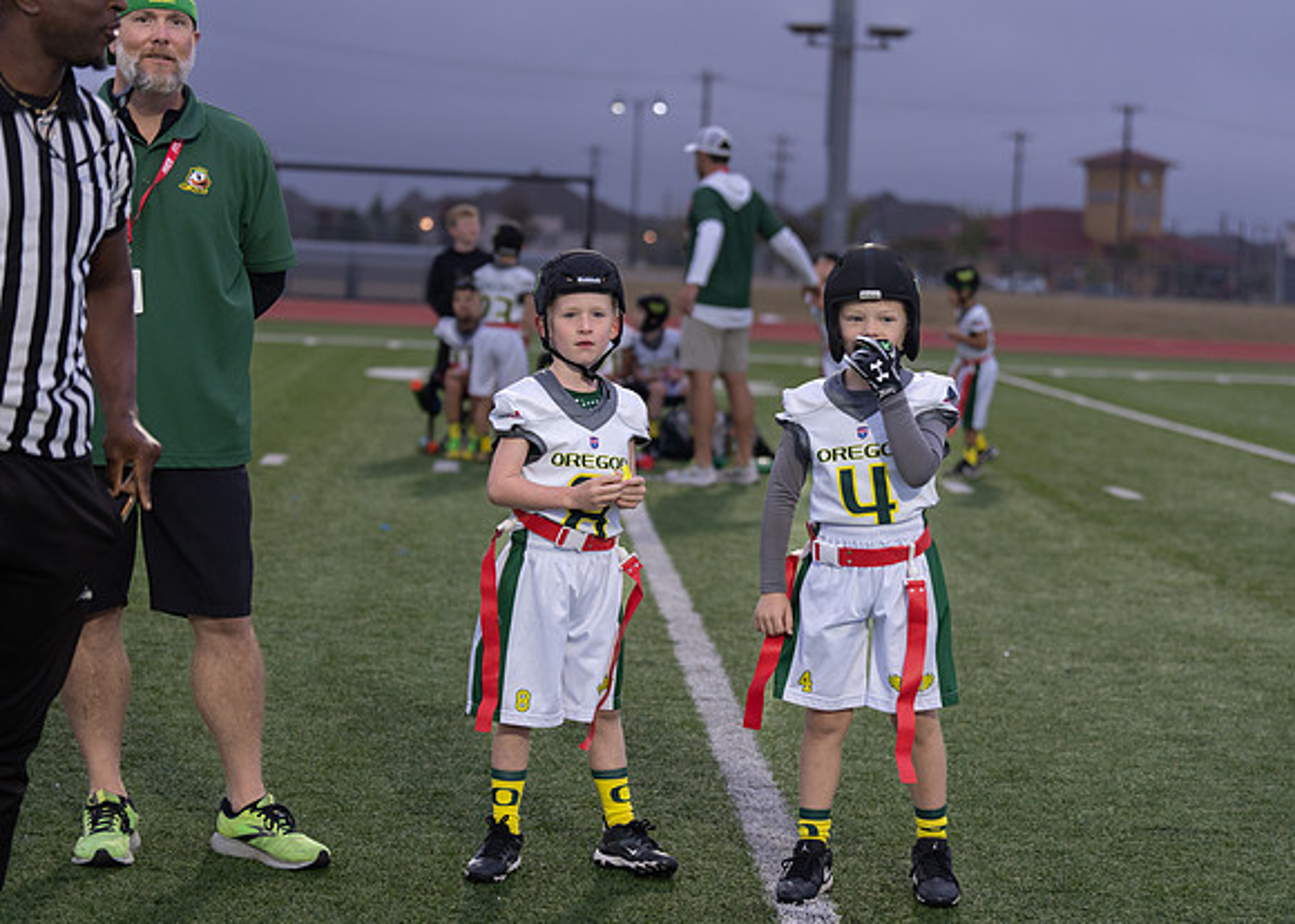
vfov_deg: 17.6
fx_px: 2985
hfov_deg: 24.5
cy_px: 462
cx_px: 681
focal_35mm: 81
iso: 500
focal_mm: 76
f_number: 2.8
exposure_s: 1/320
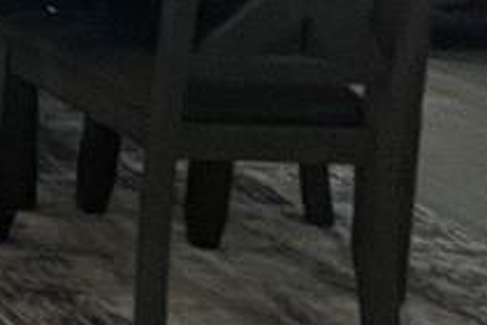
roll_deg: +1.4
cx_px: -981
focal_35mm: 103
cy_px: -353
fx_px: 1393
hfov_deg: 11.3
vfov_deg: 11.7
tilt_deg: -5.0
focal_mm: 1.57
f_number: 1.8
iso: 160
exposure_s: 1/120
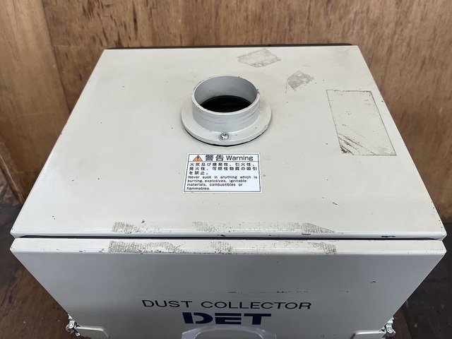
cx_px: 226
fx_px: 339
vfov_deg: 53.1
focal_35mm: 26
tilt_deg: -47.0
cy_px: 170
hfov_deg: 67.3
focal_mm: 5.1
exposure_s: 1/122
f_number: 1.6
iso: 100
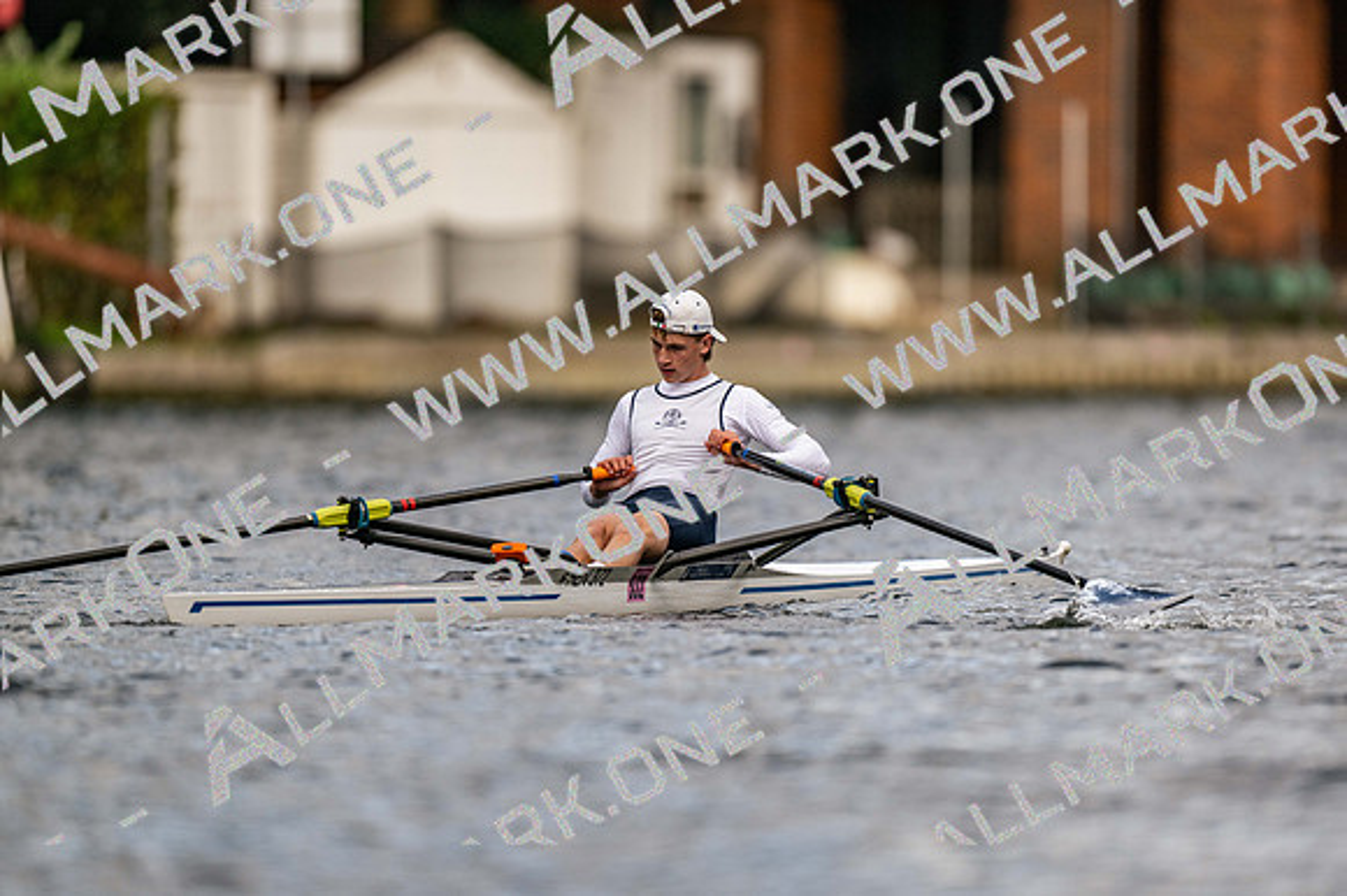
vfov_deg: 2.3
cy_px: 448
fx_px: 22441
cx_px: 674
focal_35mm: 600
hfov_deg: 3.4
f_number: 4
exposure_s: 1/2500
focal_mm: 600
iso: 500
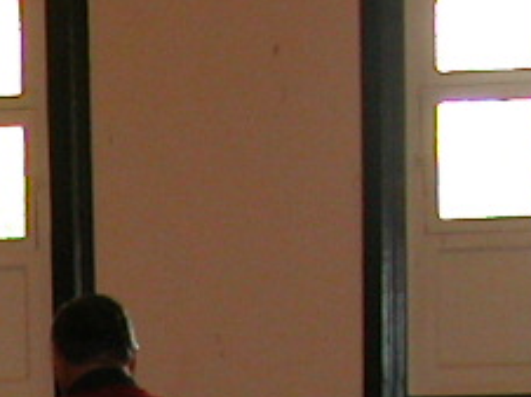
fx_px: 3800
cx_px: -717
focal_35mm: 248
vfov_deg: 5.6
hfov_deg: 7.5
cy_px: 1257
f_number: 2.8
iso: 200
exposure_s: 1/60
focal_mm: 8.9
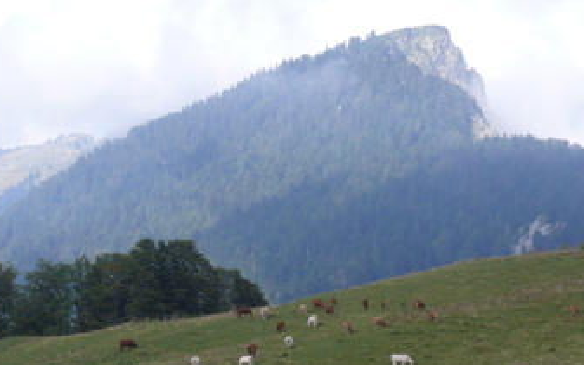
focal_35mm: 107
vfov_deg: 12.2
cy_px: 283
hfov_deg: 19.4
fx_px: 1704
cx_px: 234
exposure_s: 1/200
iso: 100
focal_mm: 15.7
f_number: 5.6
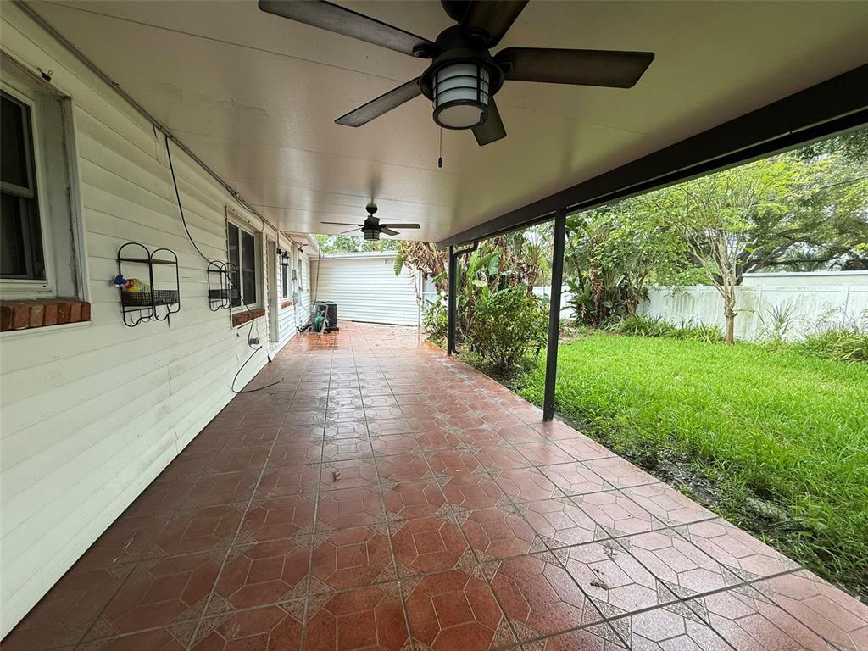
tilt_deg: -5.9
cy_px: 326
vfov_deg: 85.7
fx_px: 351
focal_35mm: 14
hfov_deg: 102.1
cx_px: 434
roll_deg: -1.1
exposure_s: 1/120
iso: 80
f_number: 2.2
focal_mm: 2.22
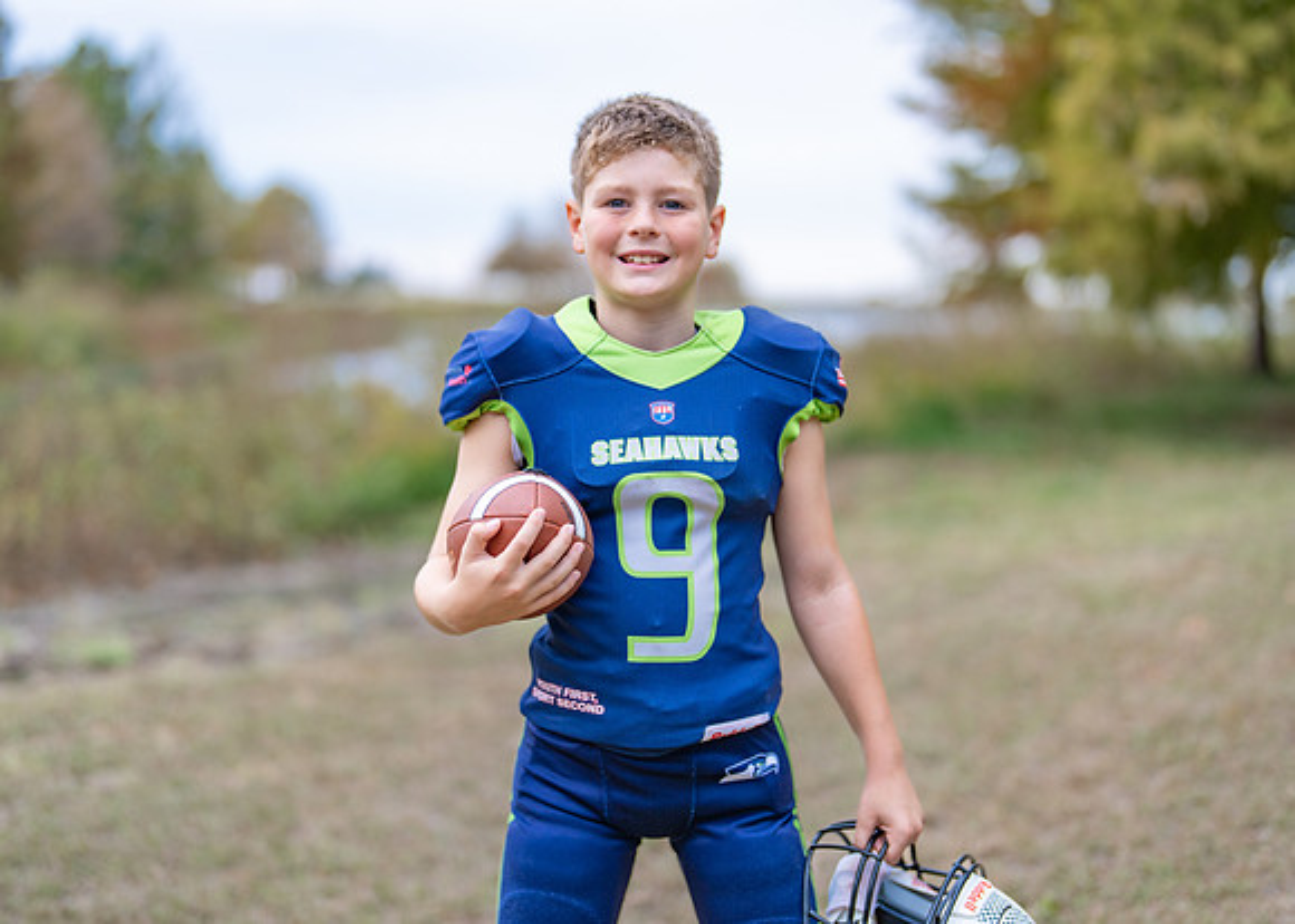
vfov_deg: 25.9
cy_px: 461
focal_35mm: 55
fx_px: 2010
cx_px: 606
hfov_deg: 35.7
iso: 100
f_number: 1.2
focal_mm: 50
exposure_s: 1/500
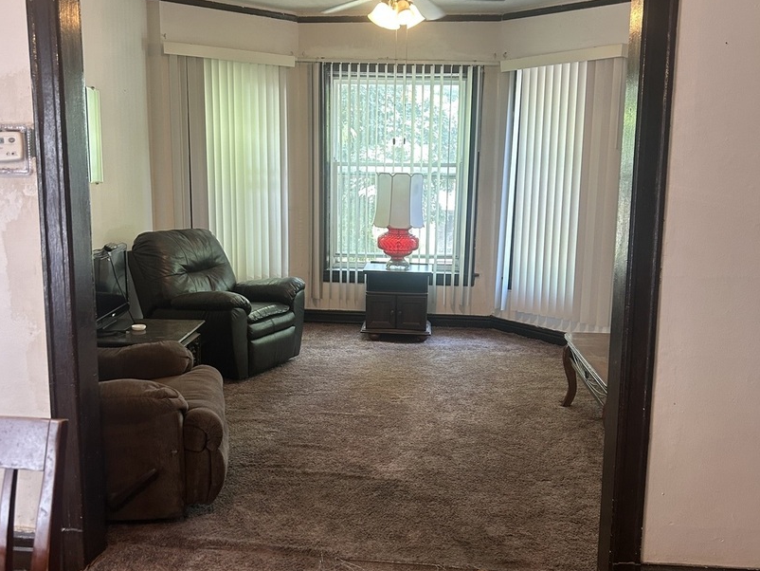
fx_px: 769
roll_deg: -0.8
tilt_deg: -9.8
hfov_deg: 52.6
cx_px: 380
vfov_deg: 40.7
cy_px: 303
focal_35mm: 35
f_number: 1.5
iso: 160
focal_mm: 5.7
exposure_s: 1/60
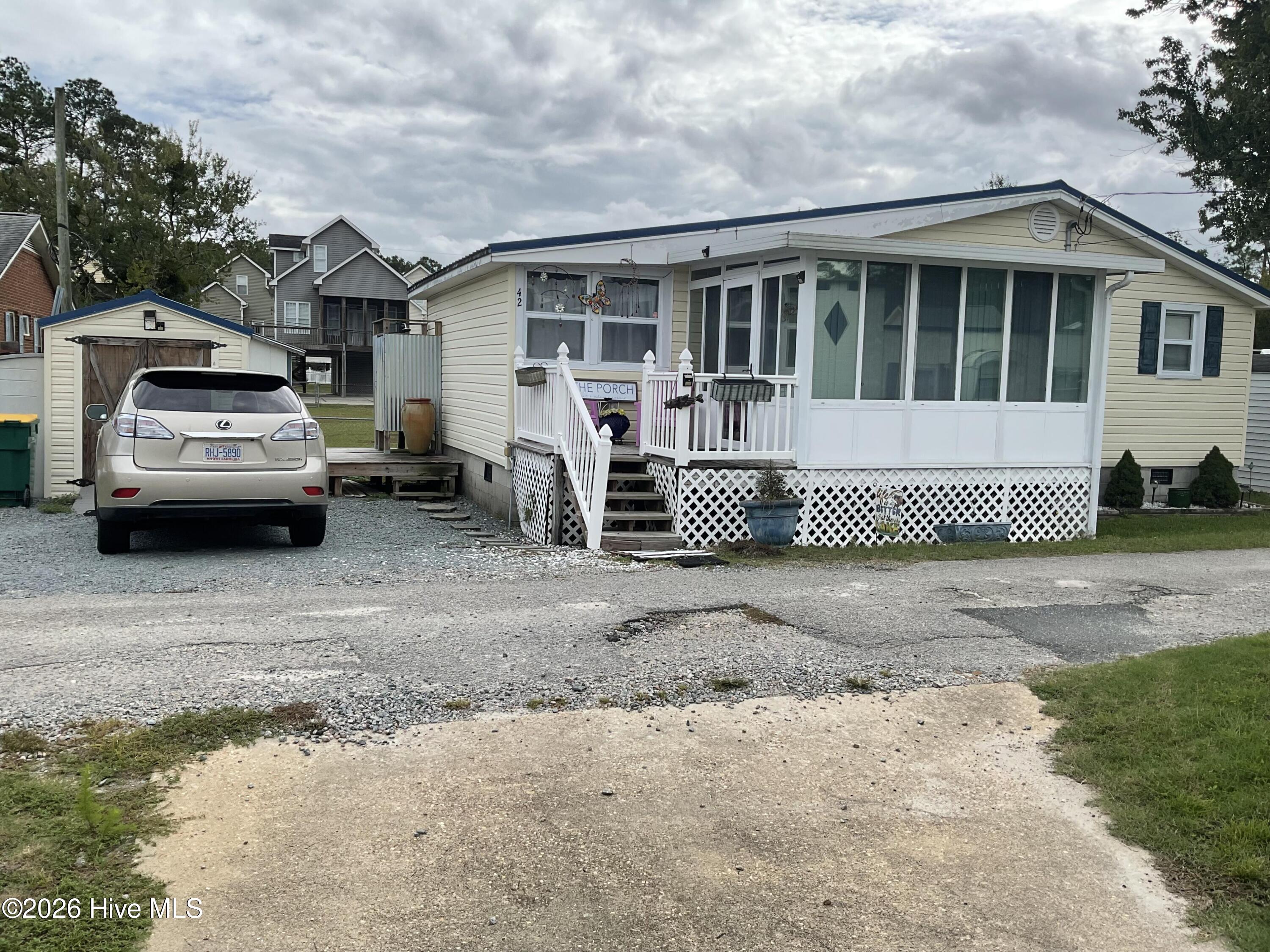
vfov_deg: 48.2
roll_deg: +0.0
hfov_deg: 61.7
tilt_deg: -5.8
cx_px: 635
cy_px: 476
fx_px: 1064
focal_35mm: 29
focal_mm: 3
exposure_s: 1/1250
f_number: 1.8
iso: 16
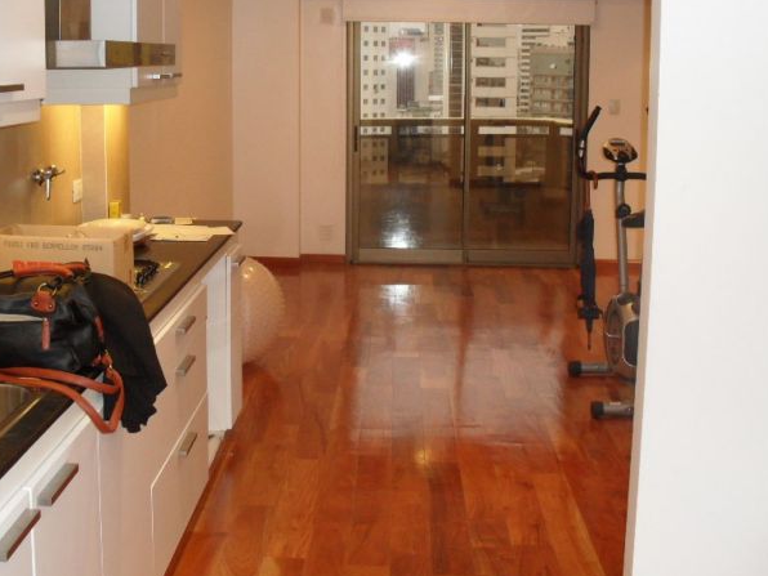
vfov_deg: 30.8
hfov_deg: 40.3
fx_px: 1043
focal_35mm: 47
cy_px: 218
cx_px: 330
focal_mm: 6.3
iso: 200
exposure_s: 1/45
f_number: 3.2
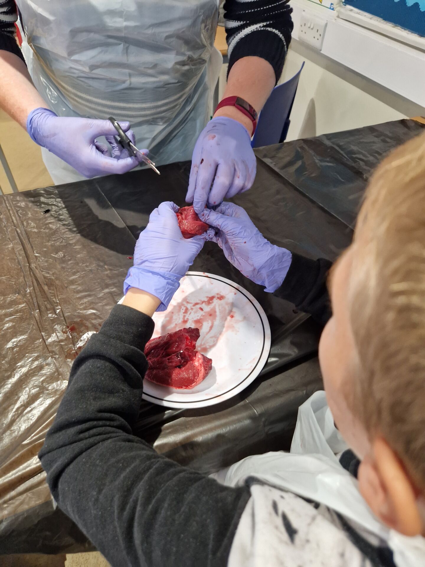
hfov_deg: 58.9
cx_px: 212
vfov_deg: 73.9
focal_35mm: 23
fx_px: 377
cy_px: 284
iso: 400
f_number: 1.8
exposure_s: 1/100
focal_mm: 5.4
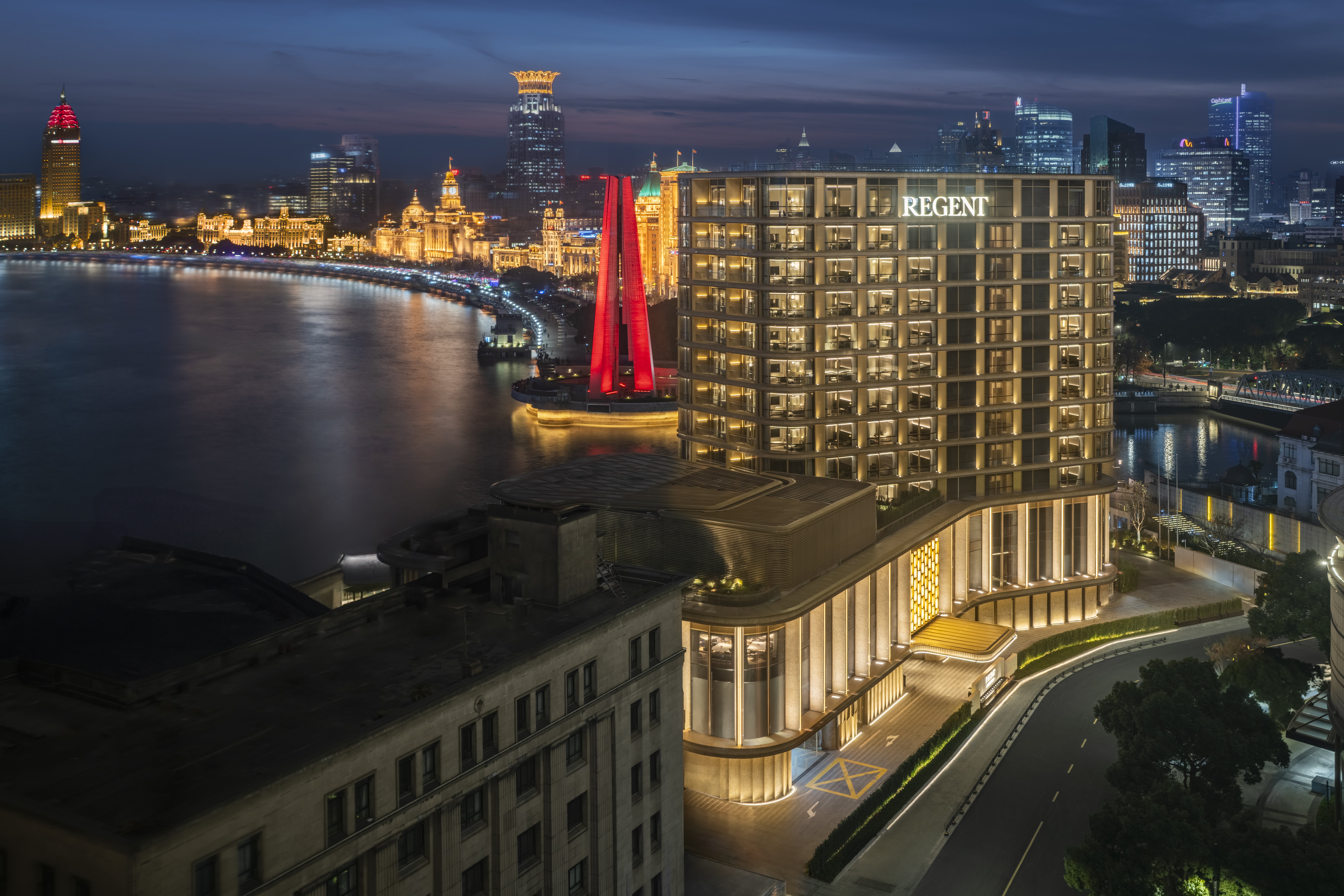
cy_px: 448
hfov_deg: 54.4
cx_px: 672
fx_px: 1307
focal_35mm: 35
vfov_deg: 37.9
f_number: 2.8
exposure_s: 1/13
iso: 100
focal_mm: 35
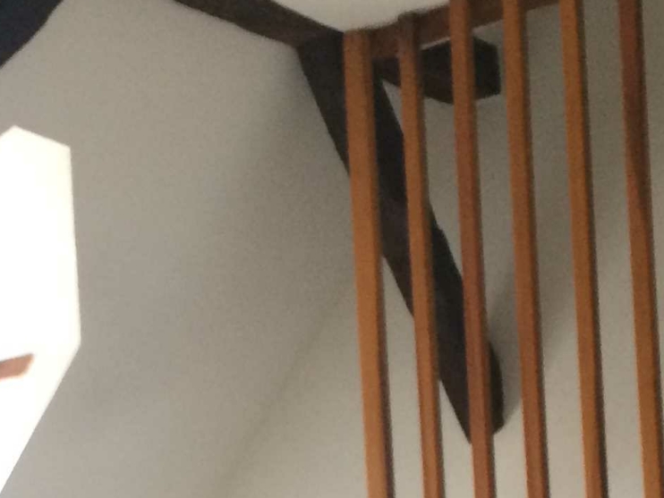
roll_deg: +2.8
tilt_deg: +2.2
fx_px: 1919
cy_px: 708
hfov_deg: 19.4
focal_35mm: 100
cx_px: 136
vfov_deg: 14.0
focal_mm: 4.15
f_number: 2.2
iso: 200
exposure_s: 1/33
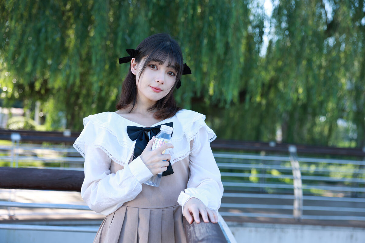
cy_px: 122
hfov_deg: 41.1
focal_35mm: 48
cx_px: 182
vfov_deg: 28.1
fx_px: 487
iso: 100
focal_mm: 48
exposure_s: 1/250
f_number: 2.8
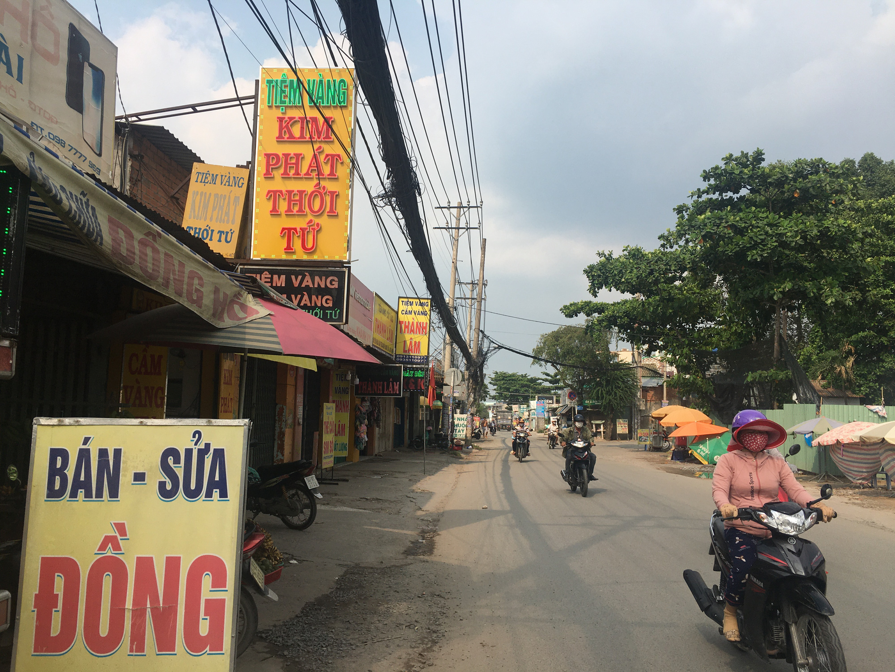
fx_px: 750
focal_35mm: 29
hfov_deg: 61.7
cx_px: 448
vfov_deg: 48.2
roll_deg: -0.5
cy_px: 336
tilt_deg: +5.6
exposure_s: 1/1425
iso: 25
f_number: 2.2
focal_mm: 4.15
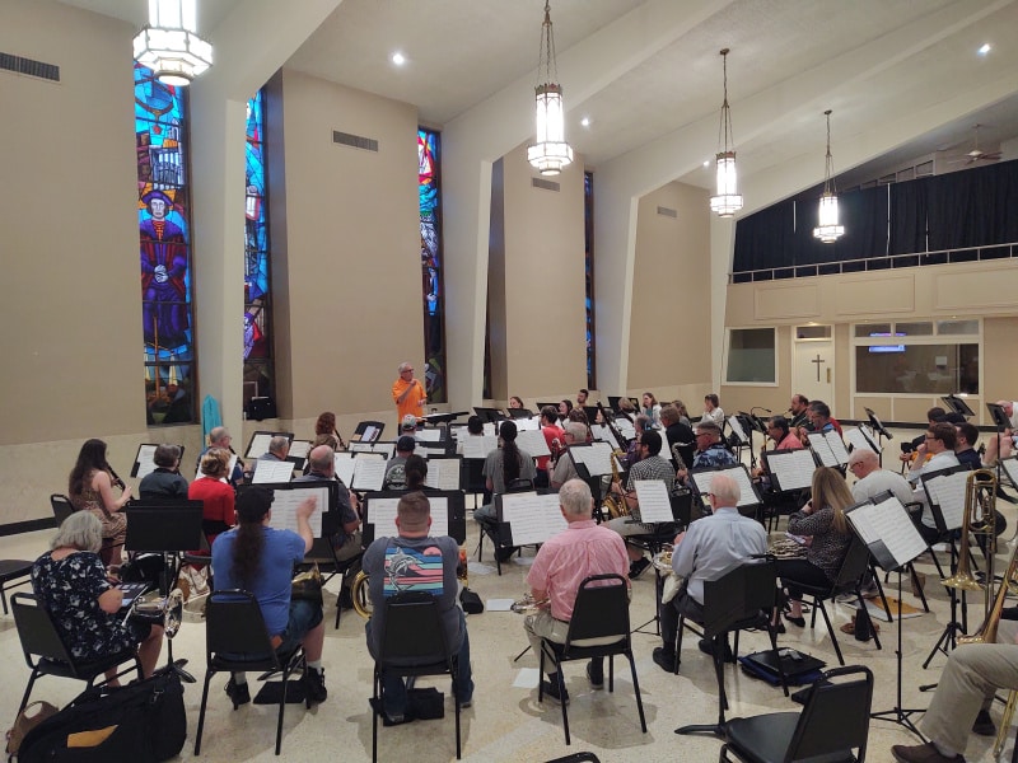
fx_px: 794
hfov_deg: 65.3
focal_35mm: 27
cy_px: 382
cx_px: 509
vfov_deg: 51.4
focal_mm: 4.75
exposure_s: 1/60
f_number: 1.7
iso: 230
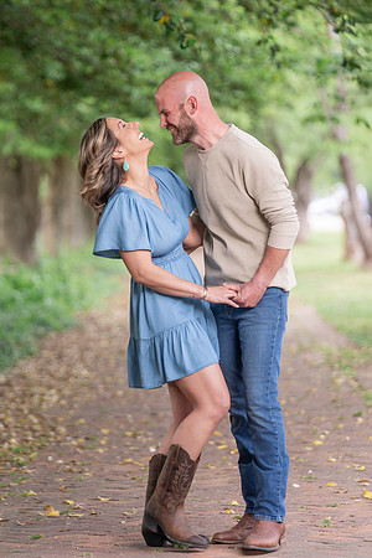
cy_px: 279
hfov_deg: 6.9
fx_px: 3100
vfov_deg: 10.3
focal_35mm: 200
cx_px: 186
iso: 800
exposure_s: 1/200
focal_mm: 200
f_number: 4
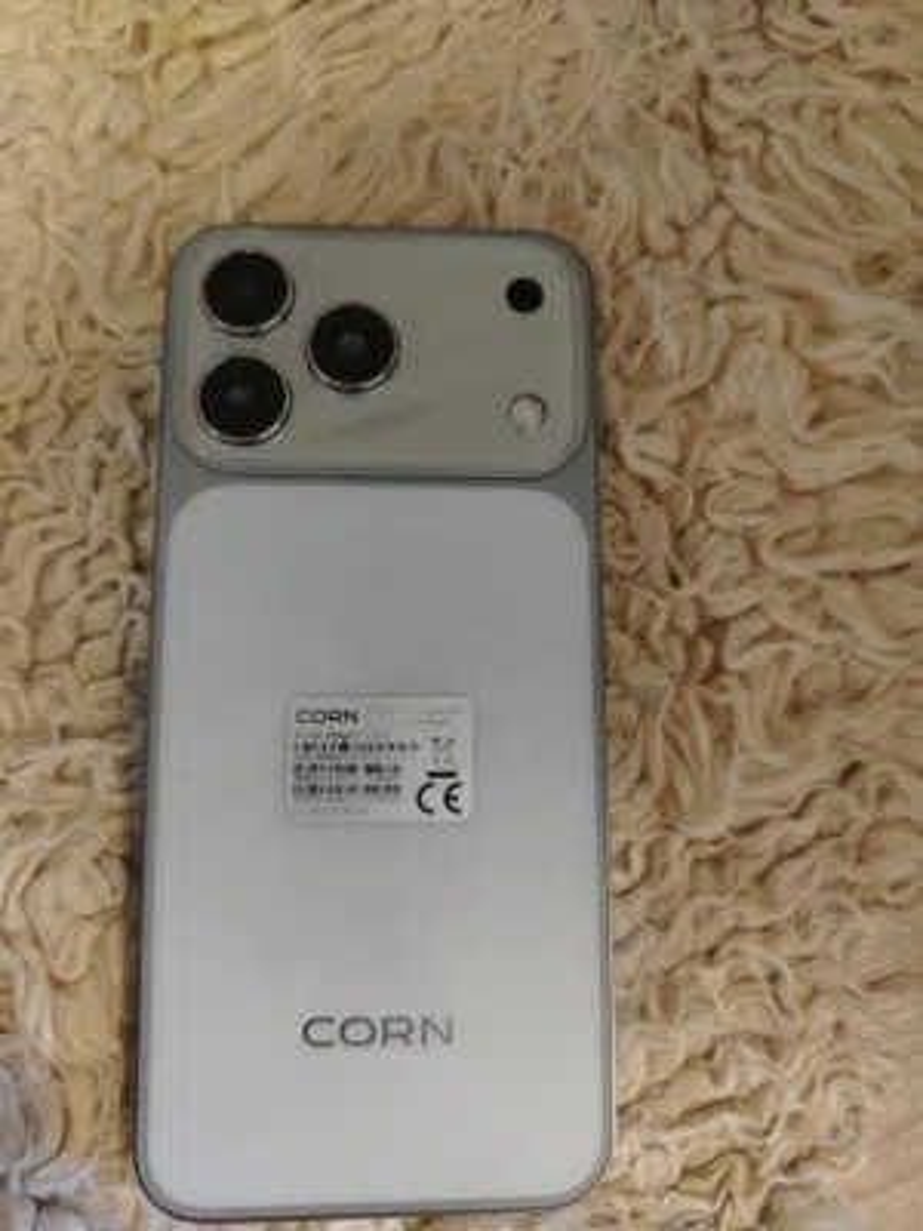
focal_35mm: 24
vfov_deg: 71.6
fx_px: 853
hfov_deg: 56.8
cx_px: 462
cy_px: 616
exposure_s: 1/33.3
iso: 1897
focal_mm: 5.25
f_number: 1.75
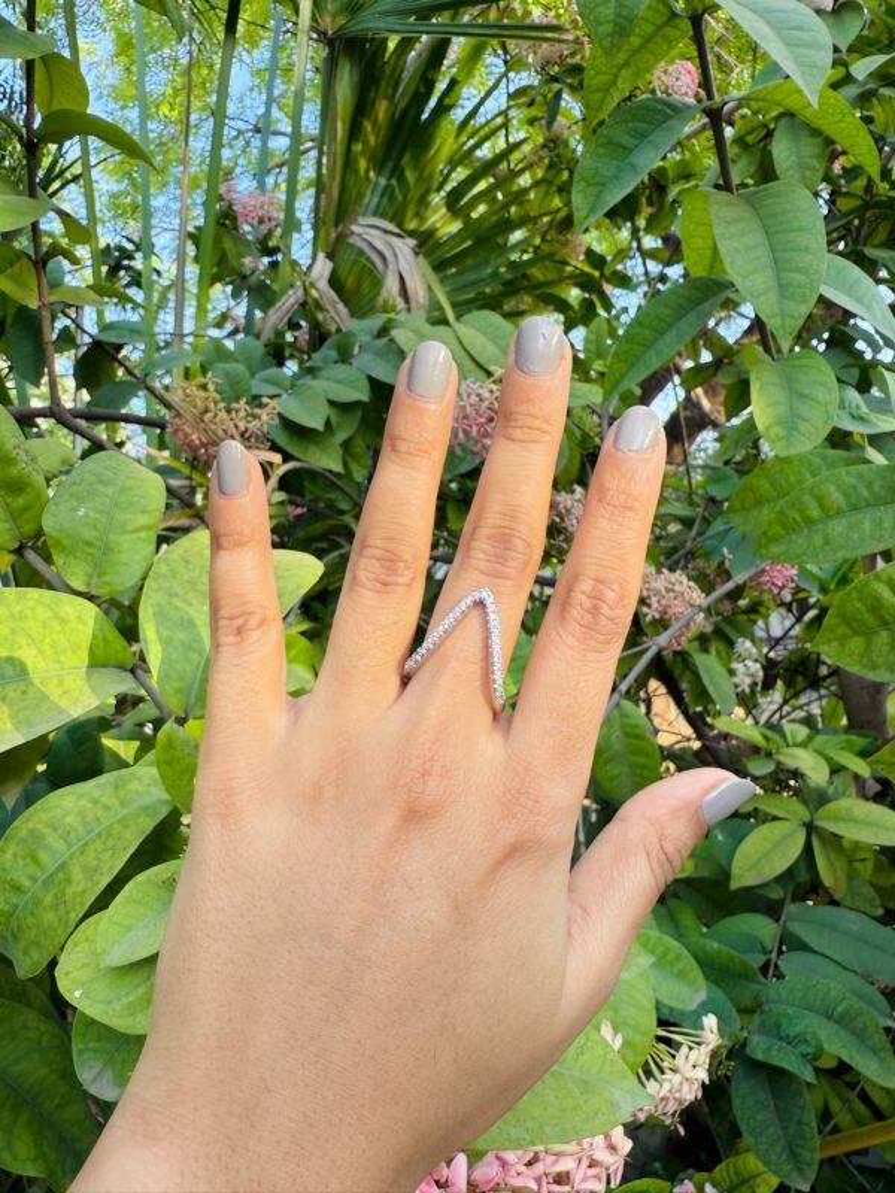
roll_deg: +7.3
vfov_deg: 71.6
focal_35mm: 24
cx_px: 448
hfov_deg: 56.8
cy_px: 596
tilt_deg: +1.4
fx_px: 827
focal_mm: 2.22
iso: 64
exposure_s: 1/112
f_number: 2.2
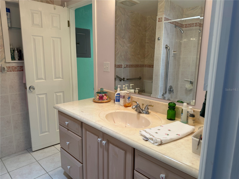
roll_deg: -0.6
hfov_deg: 71.6
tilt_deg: -10.2
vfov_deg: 56.8
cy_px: 90
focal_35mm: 24
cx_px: 120
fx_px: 166
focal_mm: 6.76
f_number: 1.78
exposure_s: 1/60
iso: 100
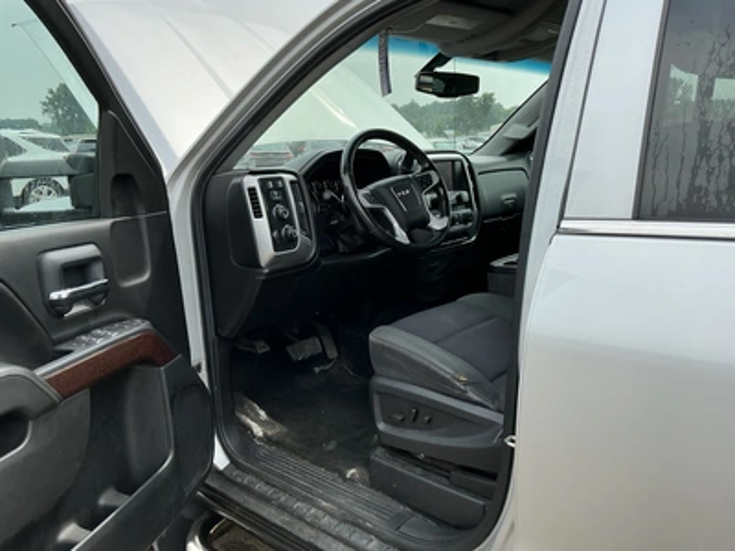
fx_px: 595
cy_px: 276
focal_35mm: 28
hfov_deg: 63.4
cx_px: 368
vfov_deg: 49.7
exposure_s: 1/770
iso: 25
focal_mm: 3
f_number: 1.8
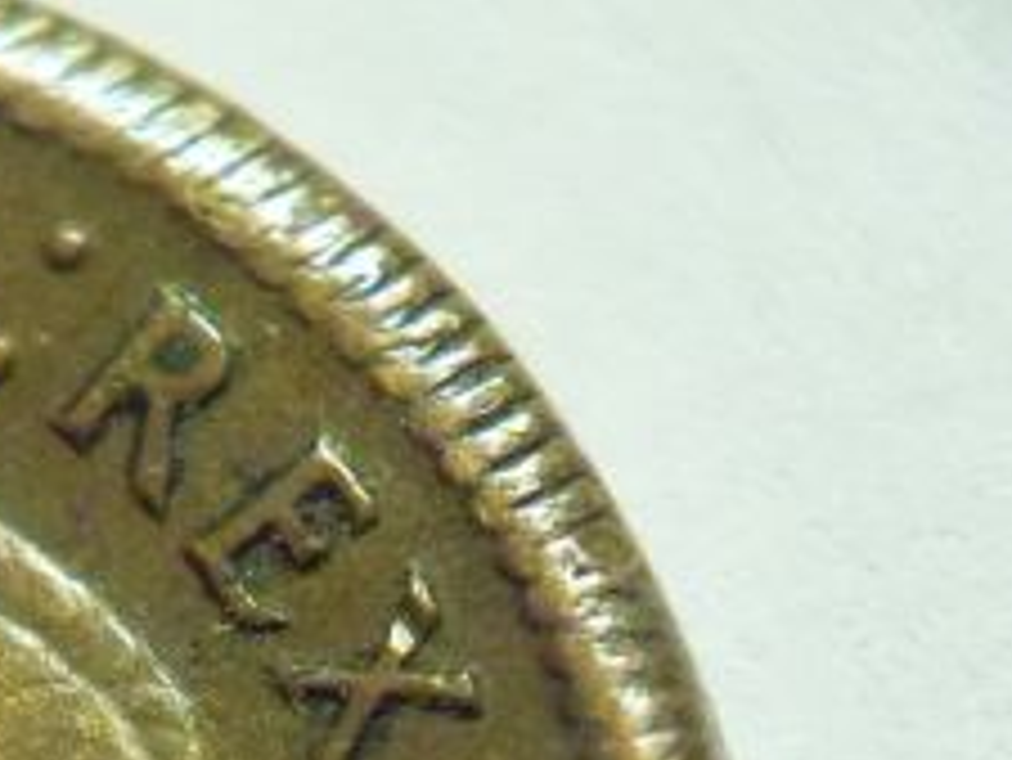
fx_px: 8278
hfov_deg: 7.0
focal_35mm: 283
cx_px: 130
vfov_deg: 5.2
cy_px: 791
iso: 1600
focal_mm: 18.8
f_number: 4.2
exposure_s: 1/125
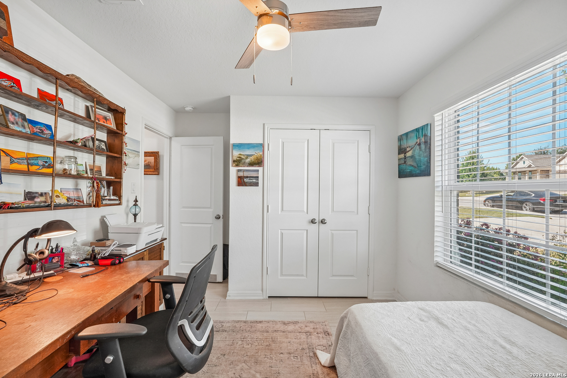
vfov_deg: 73.7
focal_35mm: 16
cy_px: 189
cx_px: 284
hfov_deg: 96.7
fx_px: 252
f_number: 8
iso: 400
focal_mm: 16
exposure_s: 1/15
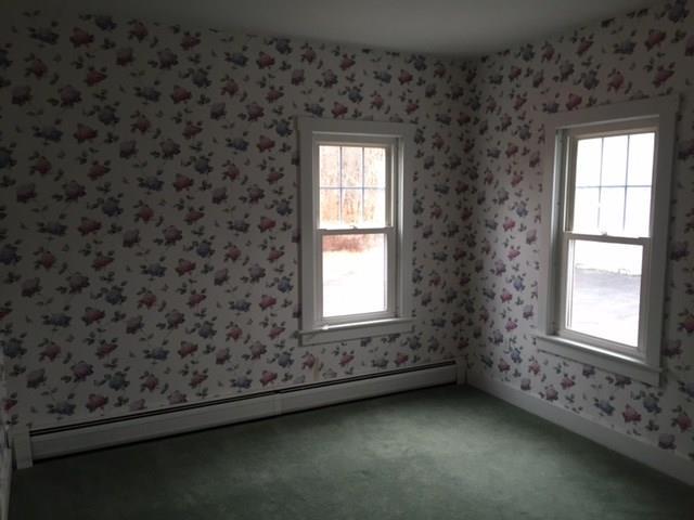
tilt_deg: -6.2
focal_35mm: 29
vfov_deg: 48.2
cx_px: 347
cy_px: 260
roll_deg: -0.8
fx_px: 581
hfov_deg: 61.7
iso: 100
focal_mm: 4.15
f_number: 2.2
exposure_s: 1/30
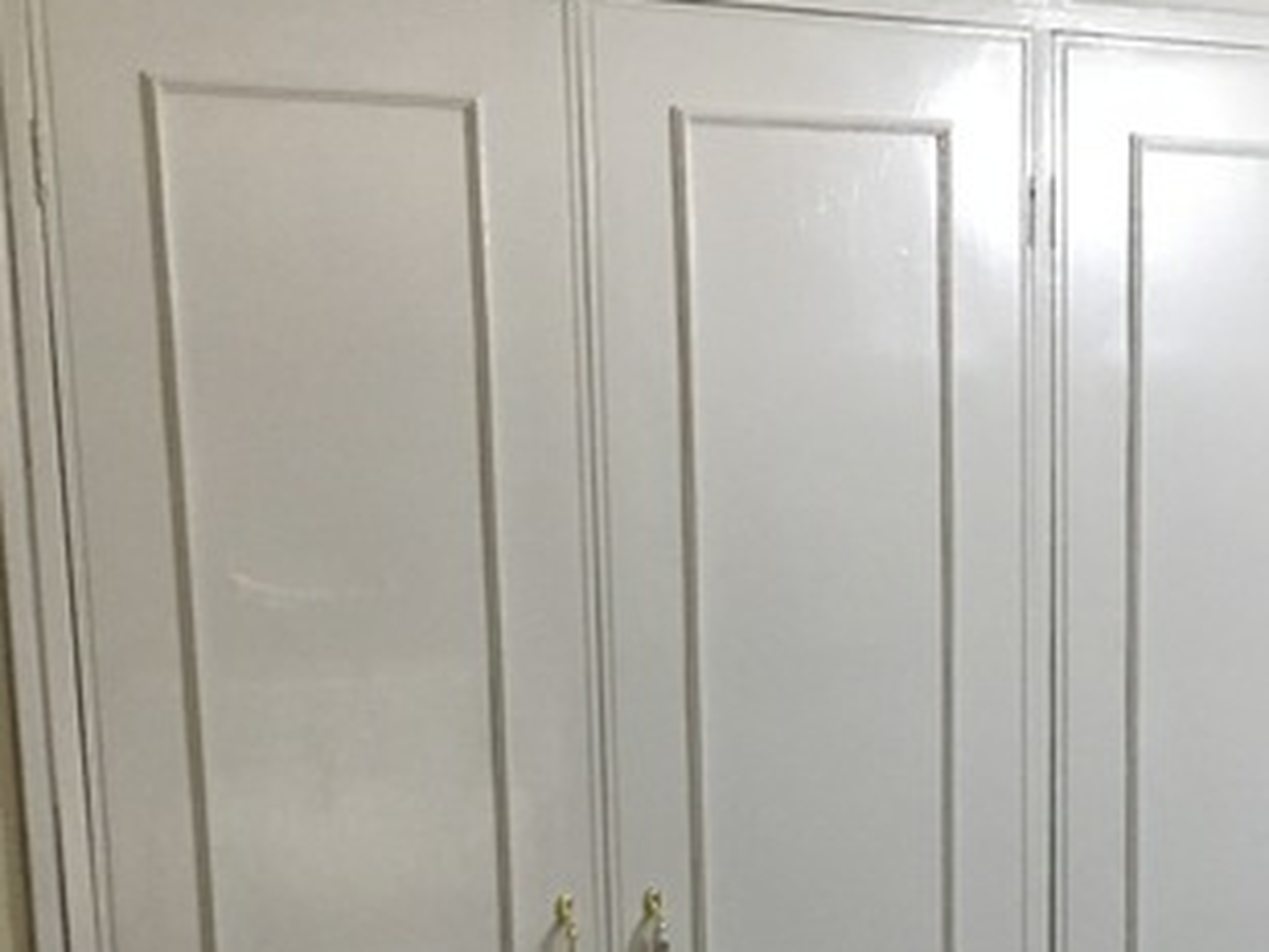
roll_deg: +0.0
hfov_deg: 25.6
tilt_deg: -11.0
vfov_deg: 18.9
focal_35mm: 75
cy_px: 1055
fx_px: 2751
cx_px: 973
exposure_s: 1/17
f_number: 2.2
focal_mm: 4.15
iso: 200
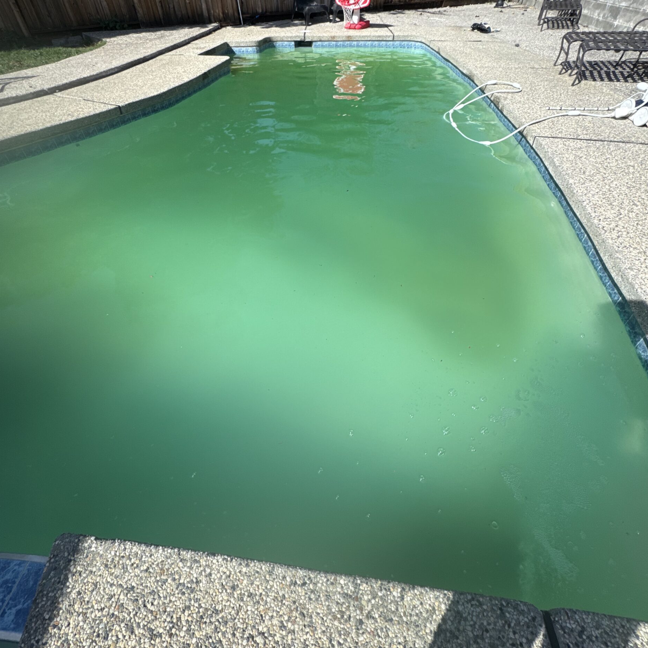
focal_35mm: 17
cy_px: 283
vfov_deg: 83.6
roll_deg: +0.8
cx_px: 321
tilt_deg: -42.2
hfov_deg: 84.0
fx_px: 360
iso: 50
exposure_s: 1/2146
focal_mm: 2.22
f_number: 2.2
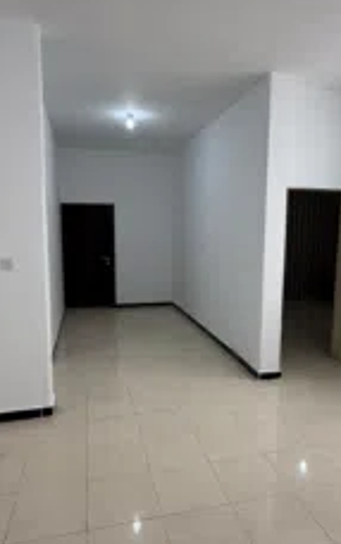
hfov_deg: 47.6
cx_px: 186
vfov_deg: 70.3
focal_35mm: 26
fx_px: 386
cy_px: 291
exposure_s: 1/99
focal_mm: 2.22
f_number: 2.2
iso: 125
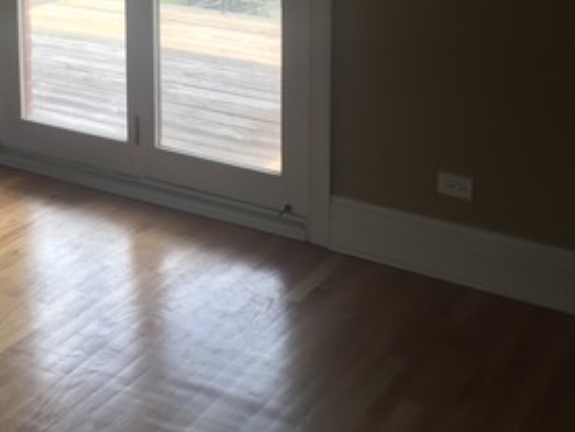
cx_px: 179
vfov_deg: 20.8
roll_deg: +0.3
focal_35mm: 67
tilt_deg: -7.6
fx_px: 1113
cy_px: -54
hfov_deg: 28.7
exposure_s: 1/60
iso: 25
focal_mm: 4.15
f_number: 2.2
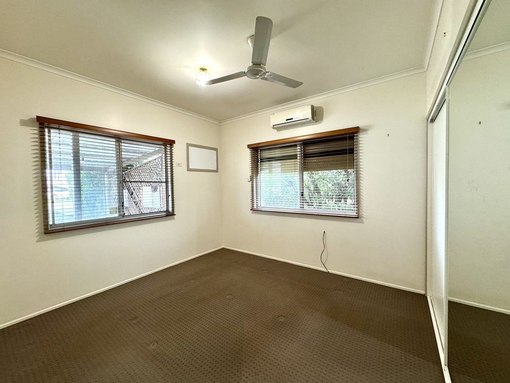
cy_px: 192
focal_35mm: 14
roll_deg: +1.5
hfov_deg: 102.1
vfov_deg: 85.7
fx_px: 206
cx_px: 255
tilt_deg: -2.1
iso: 250
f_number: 2.2
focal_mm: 2.22
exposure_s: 1/50
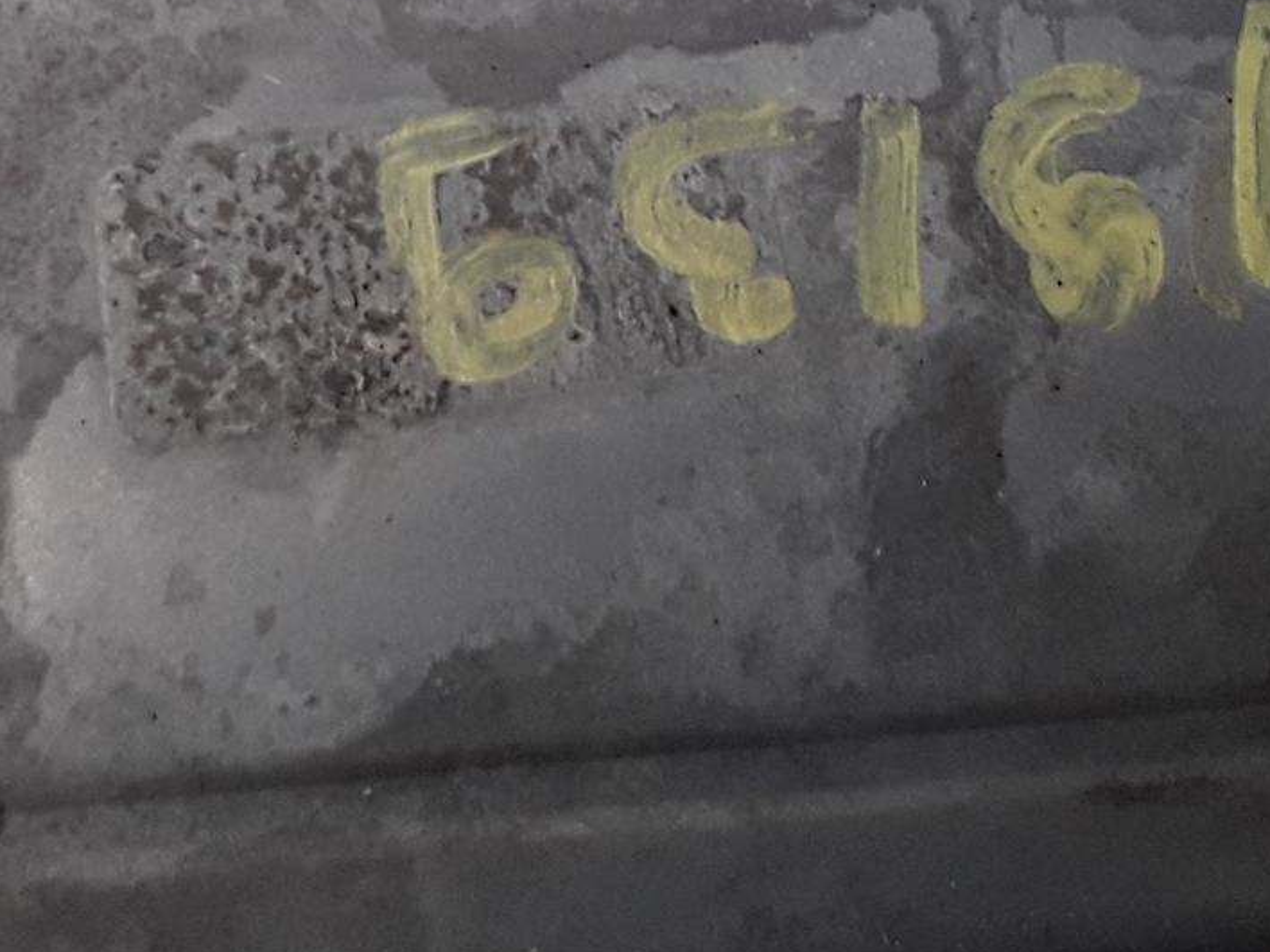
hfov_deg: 24.1
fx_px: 2972
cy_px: -143
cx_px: 603
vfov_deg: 17.5
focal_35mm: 81
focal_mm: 2.91
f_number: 1.9
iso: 40
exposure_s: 1/109
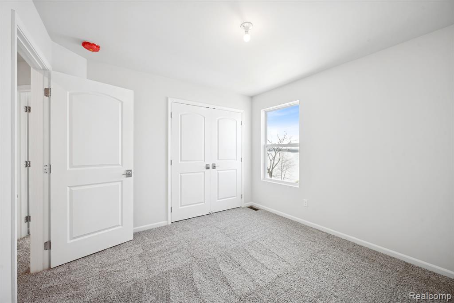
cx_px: 227
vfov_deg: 81.2
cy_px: 152
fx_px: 177
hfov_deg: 104.2
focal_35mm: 14
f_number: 9
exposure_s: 1/4
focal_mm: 14
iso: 100
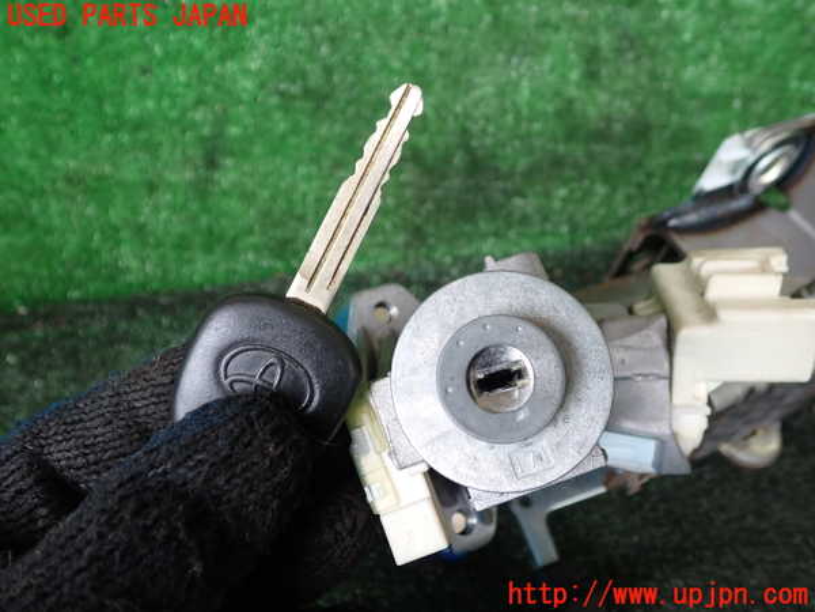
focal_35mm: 30
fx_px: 706
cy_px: 306
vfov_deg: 46.8
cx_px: 408
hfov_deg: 60.0
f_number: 2.3
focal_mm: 5.4
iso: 200
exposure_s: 1/50
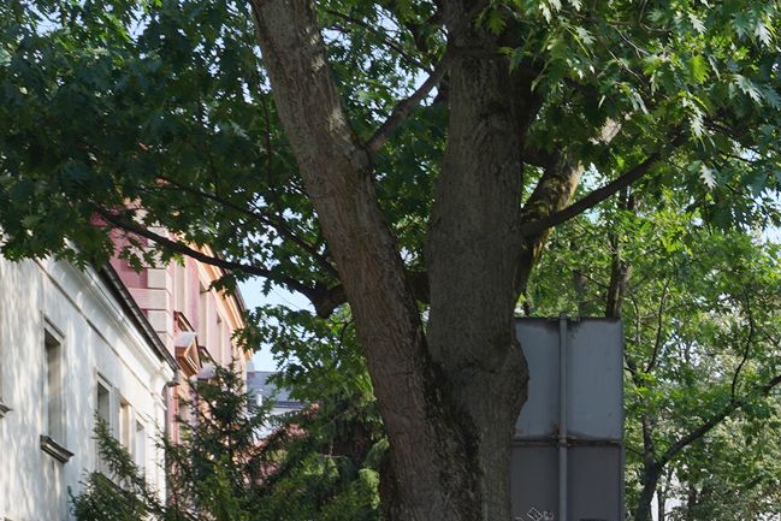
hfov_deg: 24.5
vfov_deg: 17.7
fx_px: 1606
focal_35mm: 74
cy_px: 600
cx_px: 963
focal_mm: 24
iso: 100
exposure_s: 1/100
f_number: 9
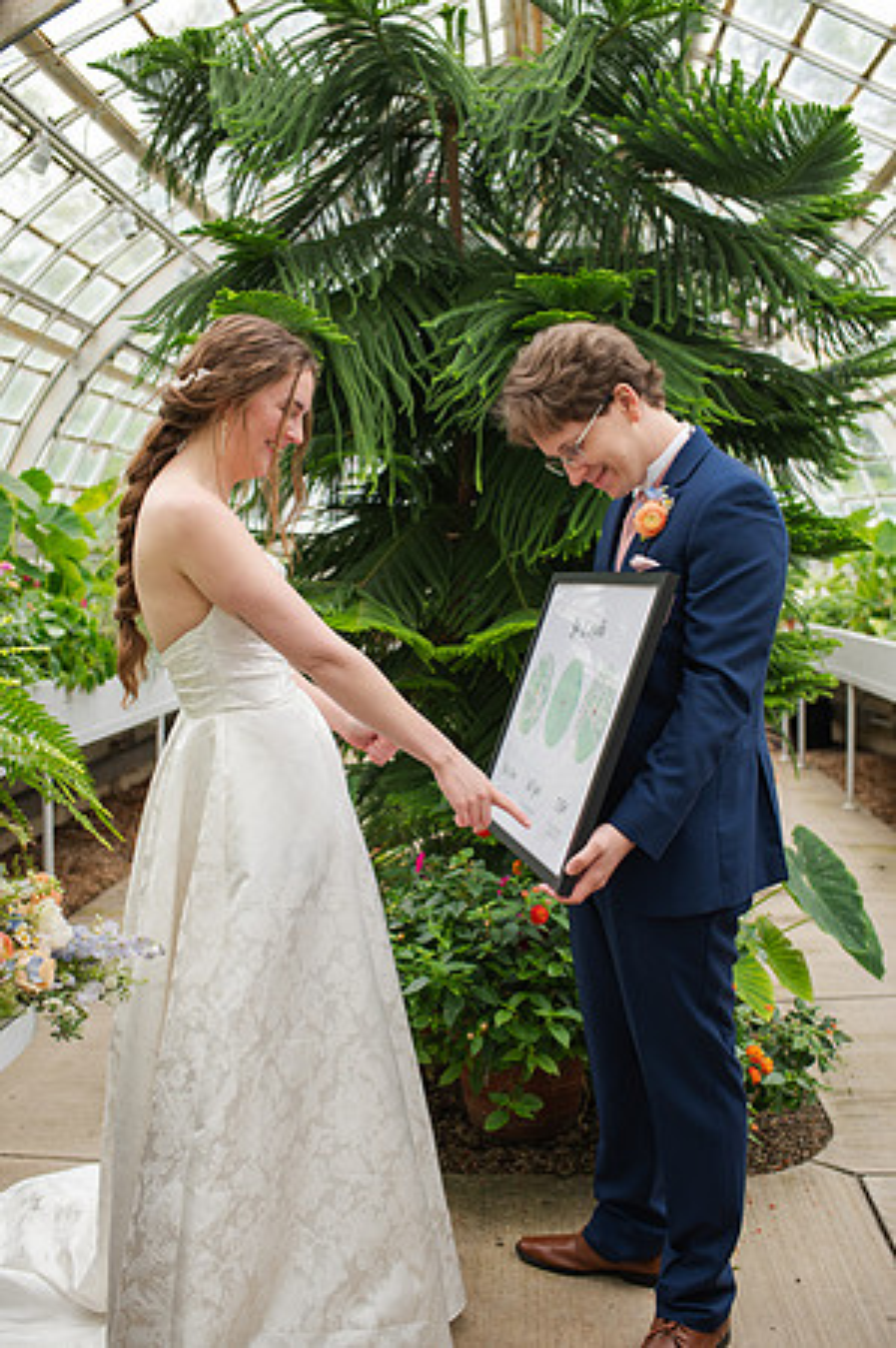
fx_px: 1310
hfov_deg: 37.8
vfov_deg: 54.5
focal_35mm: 35
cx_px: 448
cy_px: 674
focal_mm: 35
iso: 200
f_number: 3.2
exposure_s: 1/320
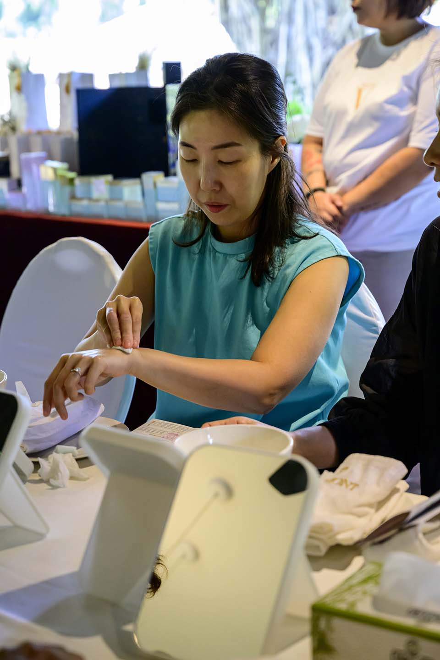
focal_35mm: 70
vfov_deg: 28.8
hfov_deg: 19.5
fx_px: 1283
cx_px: 220
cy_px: 330
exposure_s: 1/200
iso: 6400
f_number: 4.5
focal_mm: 70
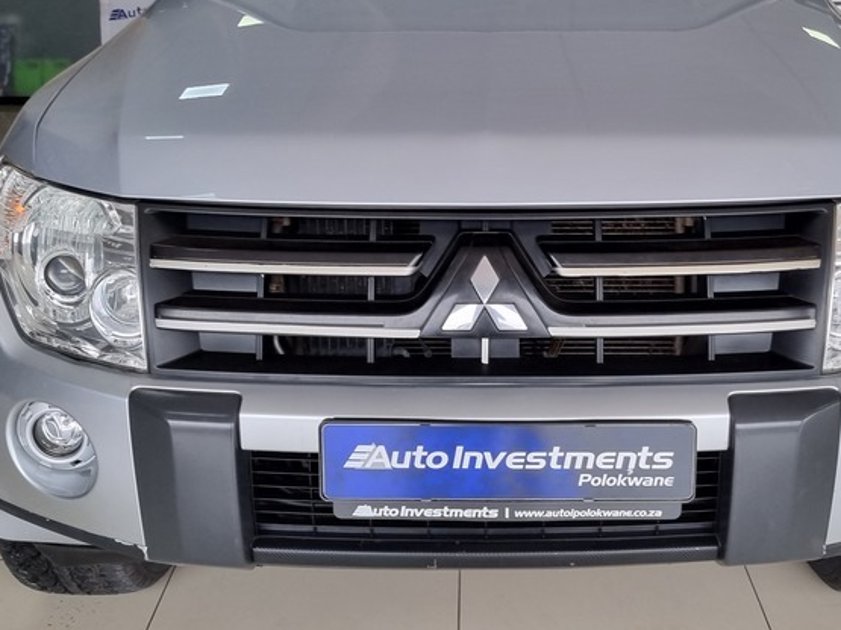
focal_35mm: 48
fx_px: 1166
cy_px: 171
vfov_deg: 29.8
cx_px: 470
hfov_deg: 39.6
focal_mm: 5.4
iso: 100
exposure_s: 1/100
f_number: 1.8
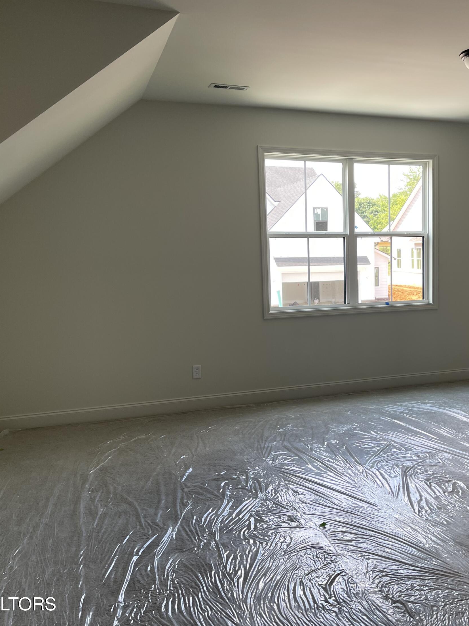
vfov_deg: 54.0
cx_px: 347
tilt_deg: -5.8
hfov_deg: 40.7
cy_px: 314
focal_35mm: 34
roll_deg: +0.9
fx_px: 614
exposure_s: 1/120
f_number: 1.6
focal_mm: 5.1
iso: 40
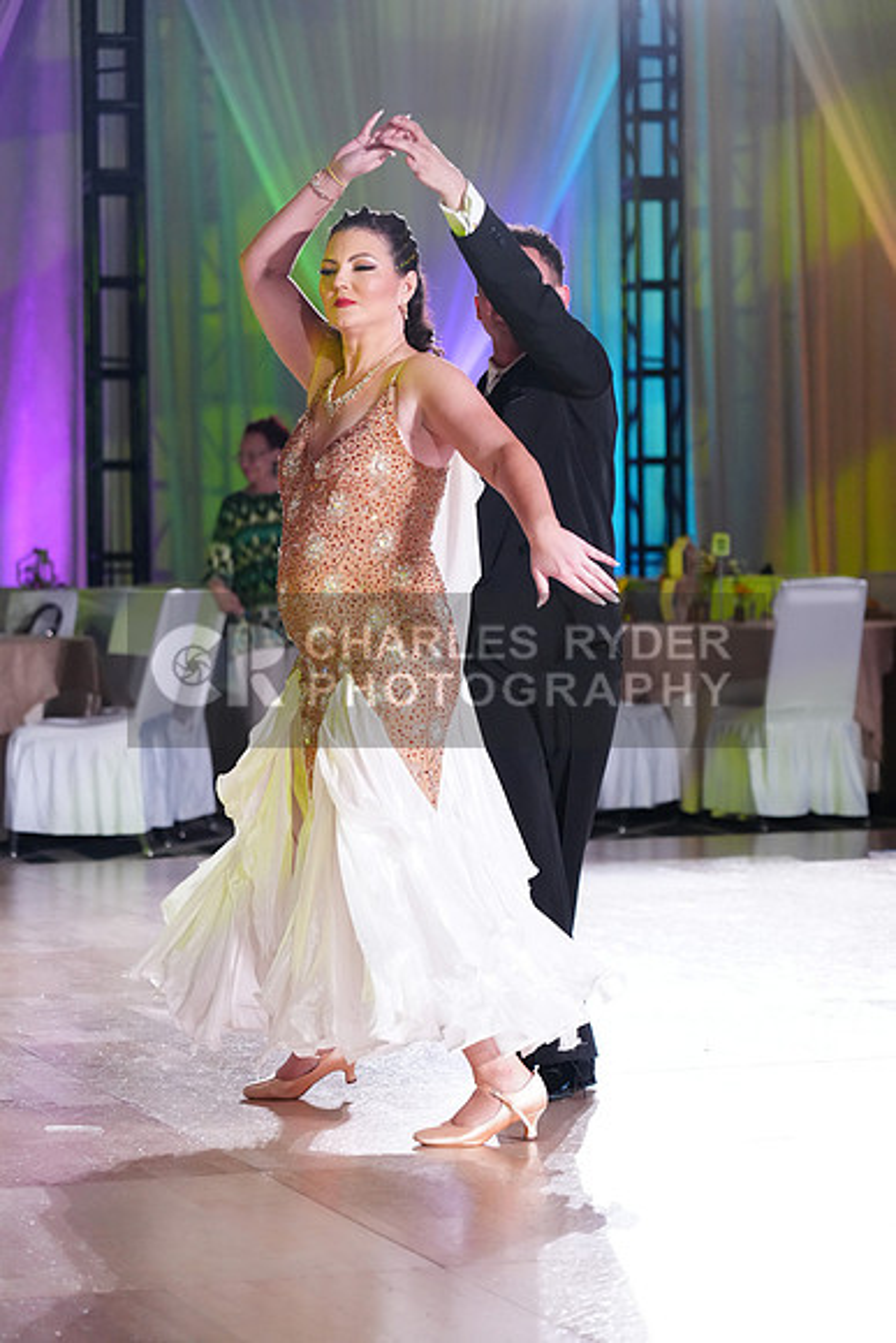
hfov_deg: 13.0
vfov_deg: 19.5
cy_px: 672
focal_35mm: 105
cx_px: 448
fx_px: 3917
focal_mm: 105
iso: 4000
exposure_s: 1/400
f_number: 4
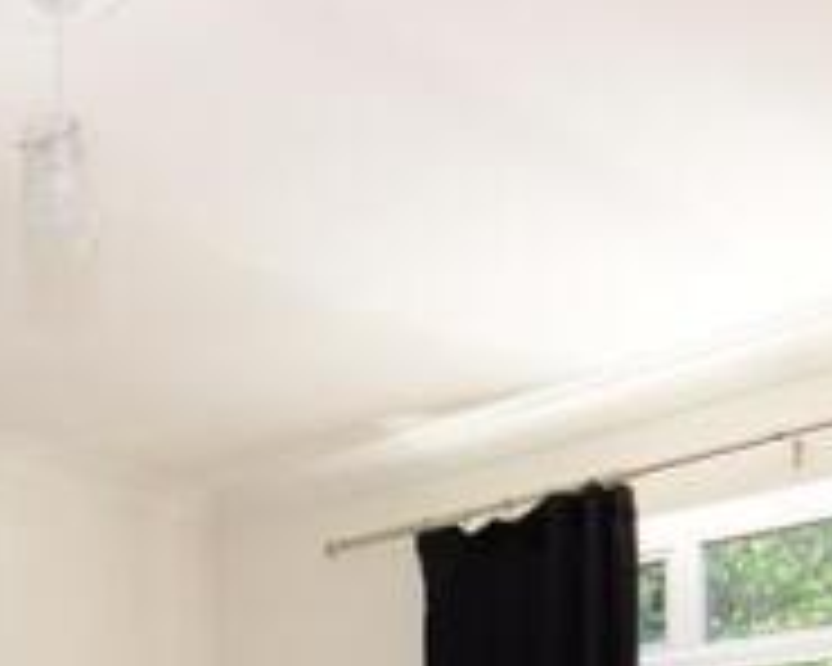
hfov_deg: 35.8
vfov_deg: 25.9
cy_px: 862
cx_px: 135
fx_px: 1231
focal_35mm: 50
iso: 160
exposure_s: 1/30
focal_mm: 10
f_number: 7.1
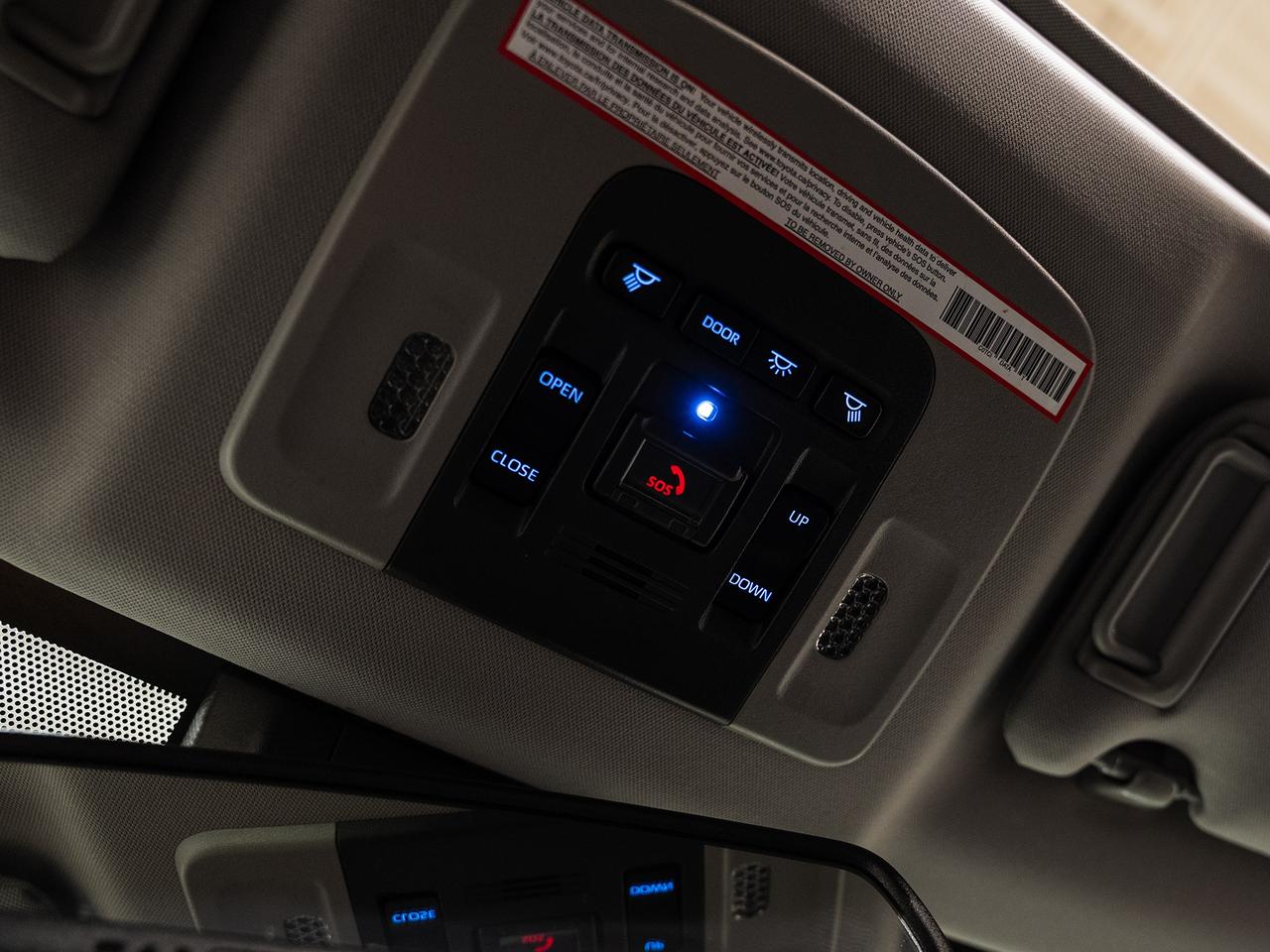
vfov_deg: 45.3
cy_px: 534
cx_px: 751
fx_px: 1137
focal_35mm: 31
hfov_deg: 58.0
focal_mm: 24
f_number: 3.2
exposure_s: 1/30
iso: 800
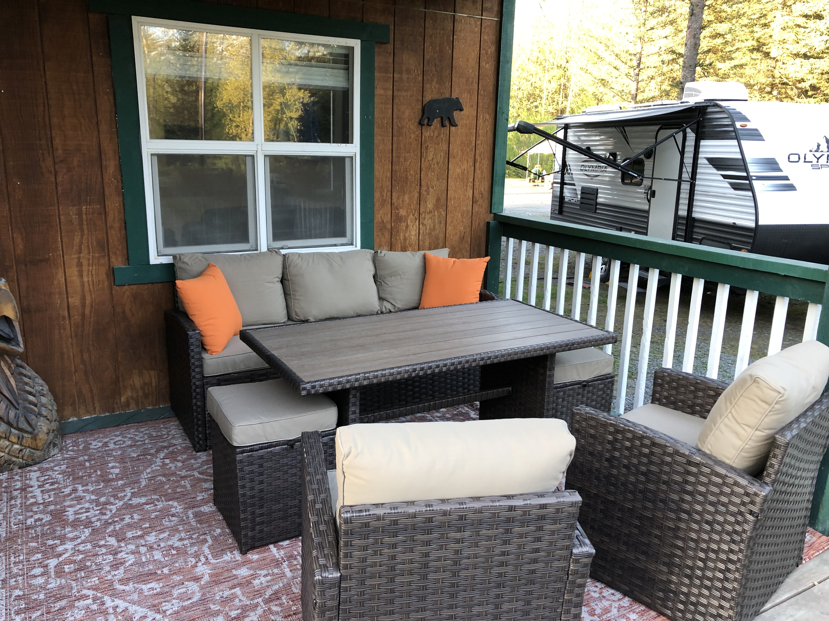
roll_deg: -0.2
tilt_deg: -14.1
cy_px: 310
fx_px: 671
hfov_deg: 63.4
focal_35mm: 28
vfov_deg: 49.7
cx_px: 414
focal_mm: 3.99
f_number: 1.8
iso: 25
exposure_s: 1/30
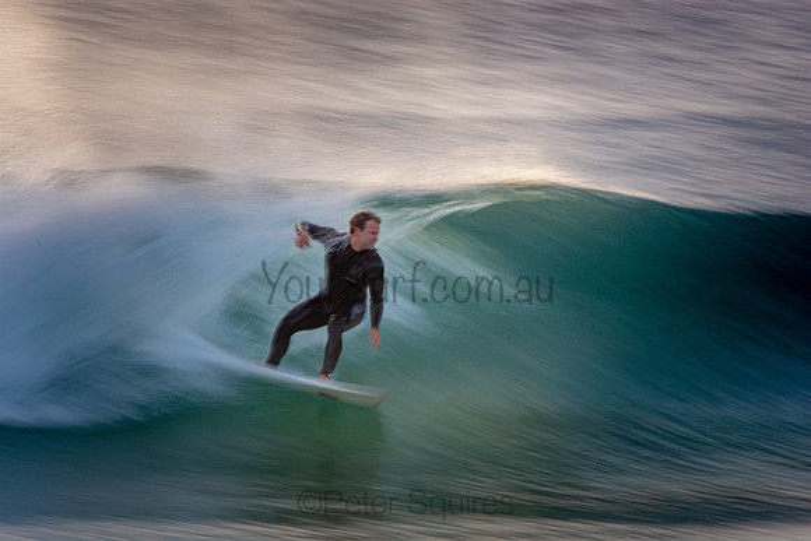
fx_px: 16899
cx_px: 406
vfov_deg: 1.8
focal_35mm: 750
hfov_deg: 2.7
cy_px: 270
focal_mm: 500
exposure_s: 1/15
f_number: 20
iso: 100
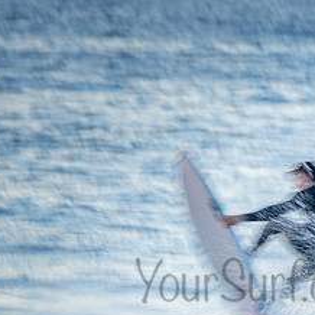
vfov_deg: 1.0
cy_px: 268
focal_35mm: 1696
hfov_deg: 1.0
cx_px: 285
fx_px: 17461
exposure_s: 1/25
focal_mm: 500
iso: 100
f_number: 11
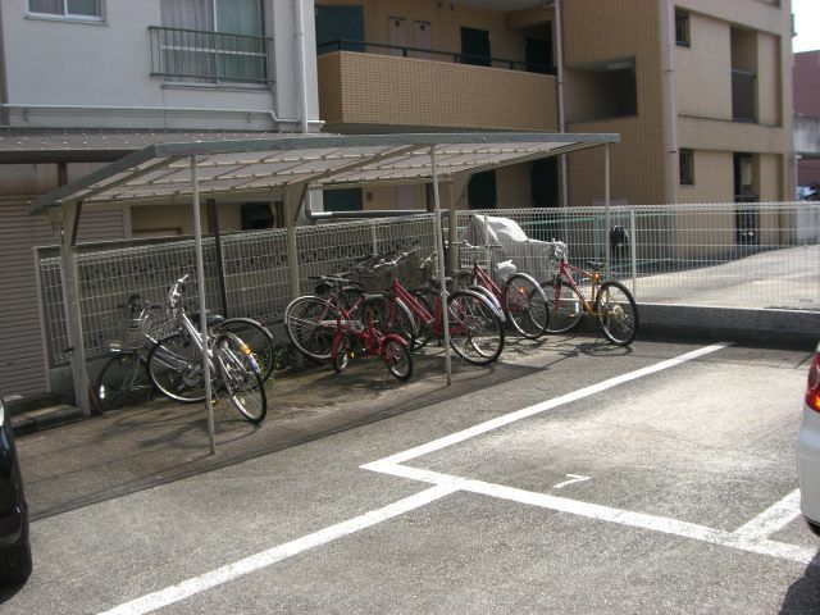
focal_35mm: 38
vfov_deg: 37.7
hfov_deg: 49.0
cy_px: 308
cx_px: 410
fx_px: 900
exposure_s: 1/320
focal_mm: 6.2
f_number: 4.3
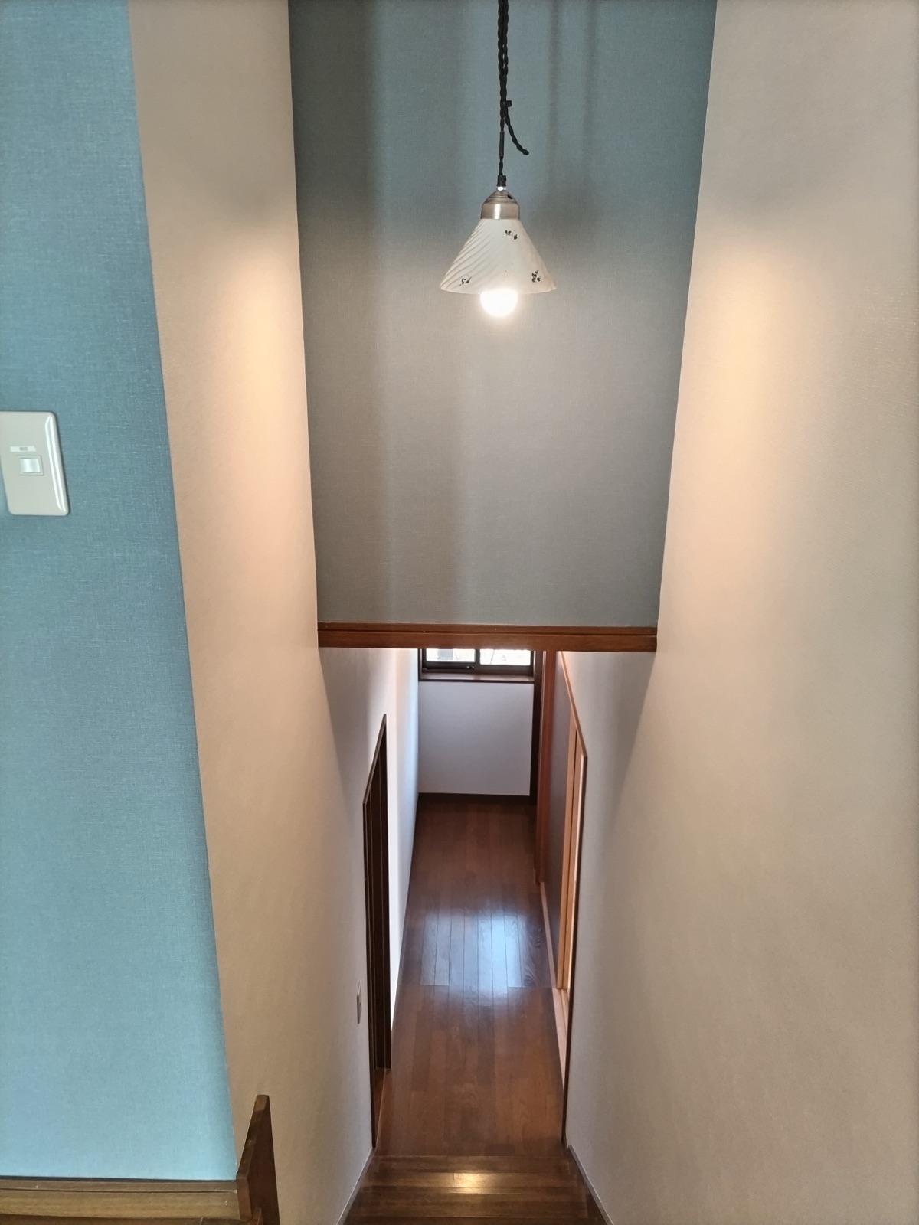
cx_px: 460
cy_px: 612
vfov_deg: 67.3
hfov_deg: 53.1
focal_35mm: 26
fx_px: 920
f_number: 1.79
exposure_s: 1/50
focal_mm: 4.8
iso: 334
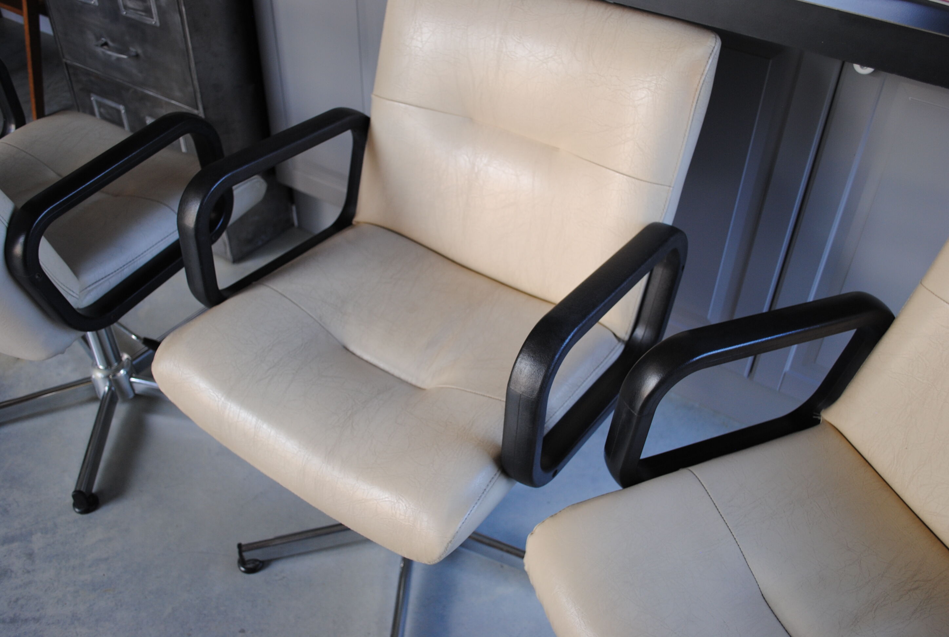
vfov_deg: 40.1
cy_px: 318
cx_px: 474
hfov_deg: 57.1
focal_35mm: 33
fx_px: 872
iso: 200
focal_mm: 22
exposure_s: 1/30
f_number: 3.8
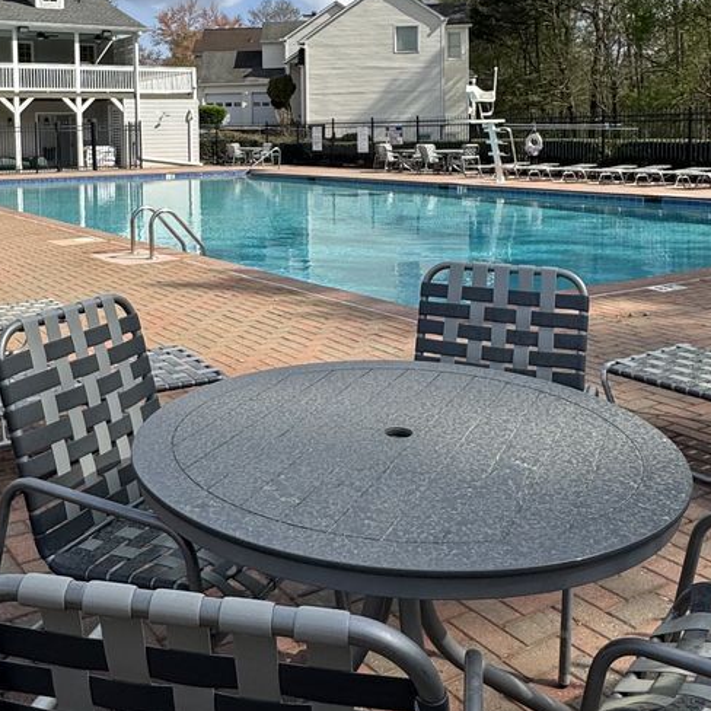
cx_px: 260
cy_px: 191
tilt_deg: -3.9
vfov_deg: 42.7
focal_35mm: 38
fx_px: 883
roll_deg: +1.5
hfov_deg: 43.5
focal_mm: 2.22
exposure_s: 1/2415
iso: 40
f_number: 2.2
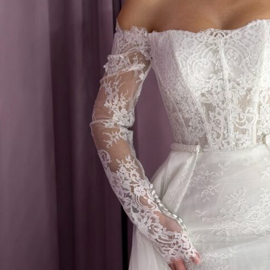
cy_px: 106
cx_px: 214
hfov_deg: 18.1
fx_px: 838
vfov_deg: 18.3
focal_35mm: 95
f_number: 1.78
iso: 80
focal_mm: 6.76
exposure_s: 1/100
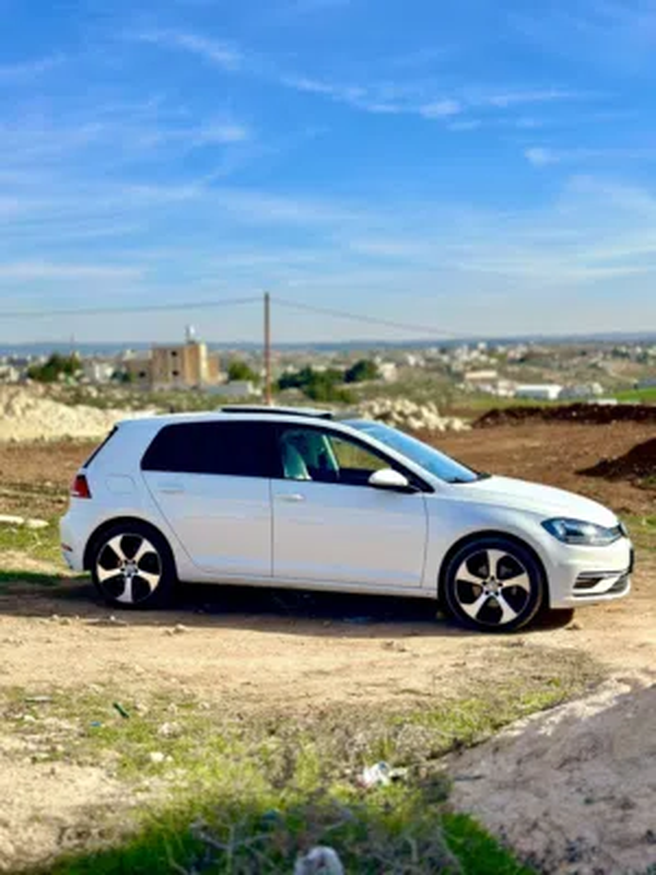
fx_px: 1213
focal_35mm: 48
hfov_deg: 30.3
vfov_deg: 39.7
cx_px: 328
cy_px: 438
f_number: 1.78
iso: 80
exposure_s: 1/4367
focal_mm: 6.86
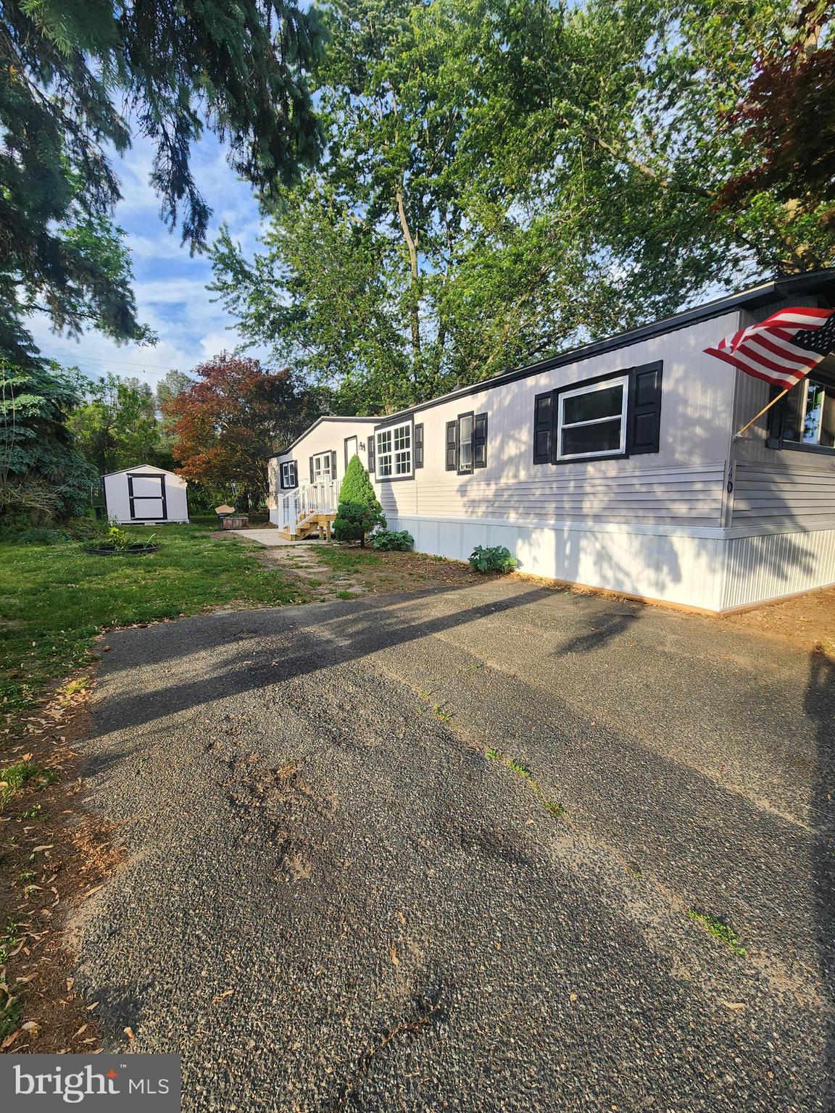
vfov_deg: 106.2
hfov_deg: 89.9
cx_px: 418
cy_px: 556
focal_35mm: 13
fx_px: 418
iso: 50
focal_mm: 2.2
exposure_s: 1/412
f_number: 2.2
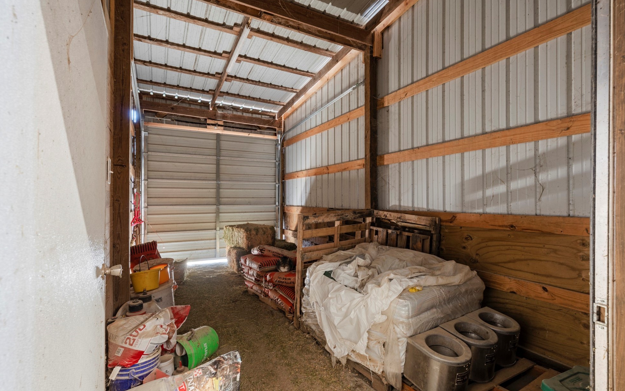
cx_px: 324
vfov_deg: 68.0
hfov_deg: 94.3
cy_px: 205
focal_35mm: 17
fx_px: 290
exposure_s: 6
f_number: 8
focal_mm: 16
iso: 125
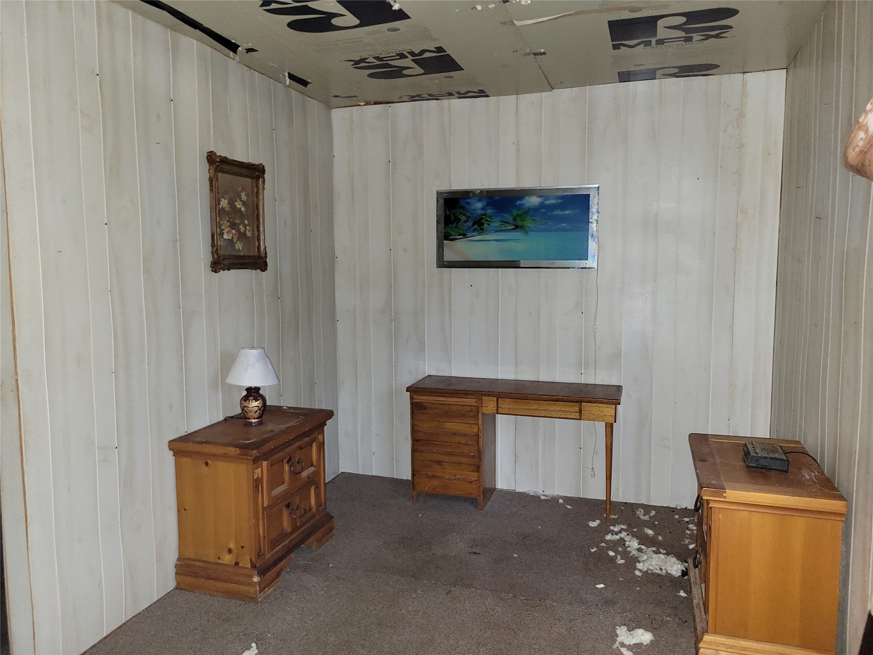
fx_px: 656
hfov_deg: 67.3
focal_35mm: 26
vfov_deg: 53.1
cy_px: 328
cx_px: 436
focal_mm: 5.4
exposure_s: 1/9.99
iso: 250
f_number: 1.8
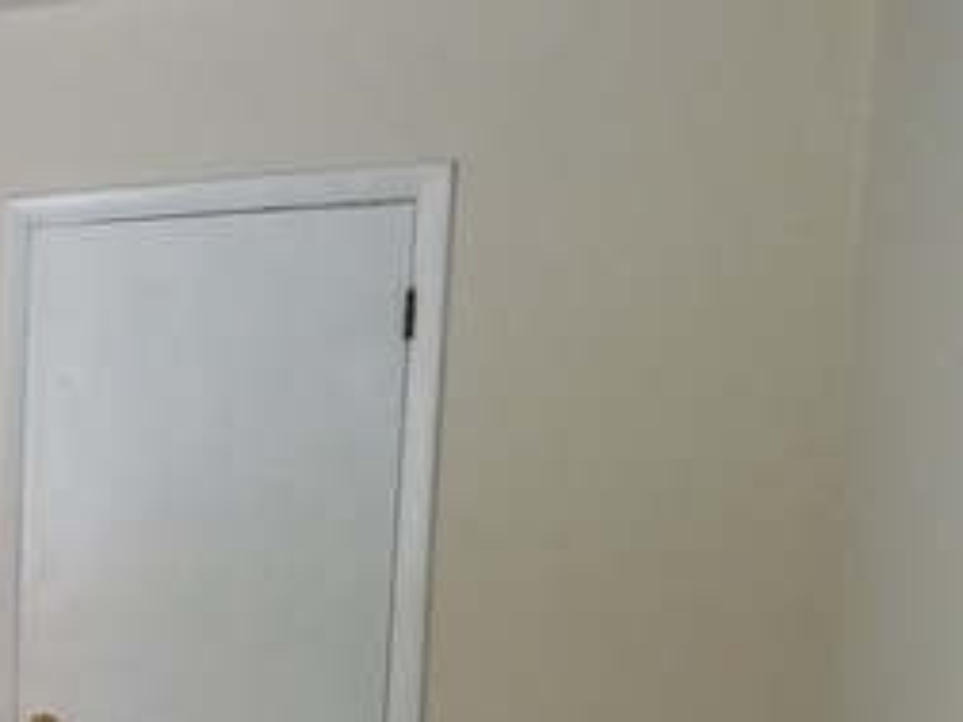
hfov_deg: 25.6
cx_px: -256
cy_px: 642
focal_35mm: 66
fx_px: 1836
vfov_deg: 21.8
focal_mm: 4.2
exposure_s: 1/60
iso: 200
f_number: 1.7
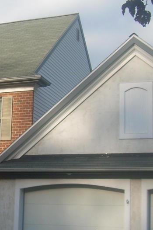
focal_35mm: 77
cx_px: 7
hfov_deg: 17.4
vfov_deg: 26.3
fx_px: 491
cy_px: 133
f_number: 2.8
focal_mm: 6.3
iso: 50
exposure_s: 1/594
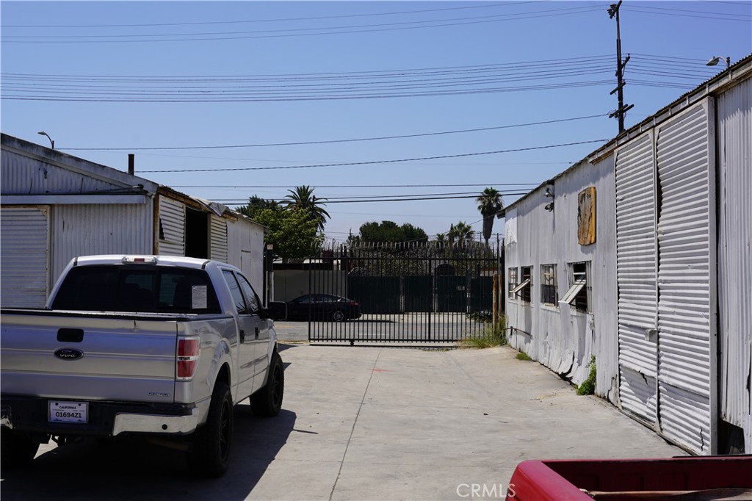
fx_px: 877
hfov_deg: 46.4
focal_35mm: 42
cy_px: 250
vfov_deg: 31.9
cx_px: 376
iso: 100
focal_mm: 28
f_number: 10
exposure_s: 1/320
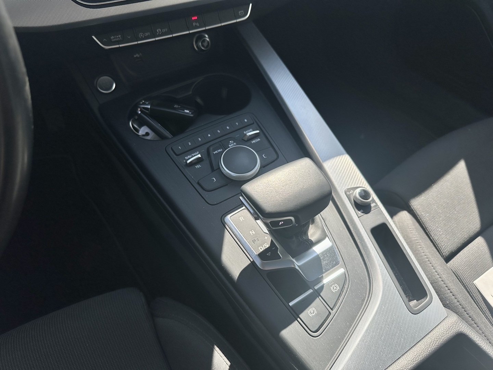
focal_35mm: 24
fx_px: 342
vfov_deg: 56.8
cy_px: 185
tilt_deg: -50.4
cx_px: 246
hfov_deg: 71.6
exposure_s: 1/1587
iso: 80
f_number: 1.78
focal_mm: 6.86
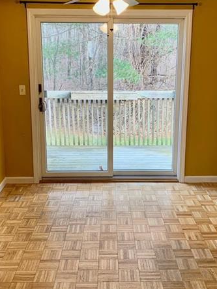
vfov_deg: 42.1
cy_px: 142
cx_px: 113
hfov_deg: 32.2
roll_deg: -0.4
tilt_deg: -12.4
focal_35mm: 45
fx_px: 376
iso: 160
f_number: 1.8
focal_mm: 4.25
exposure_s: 1/60
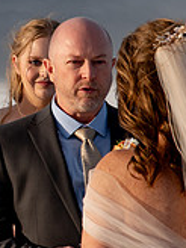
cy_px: 109
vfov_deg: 4.6
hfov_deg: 3.4
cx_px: -24
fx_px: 3109
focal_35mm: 434
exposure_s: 1/320
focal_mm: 120
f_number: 8
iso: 200
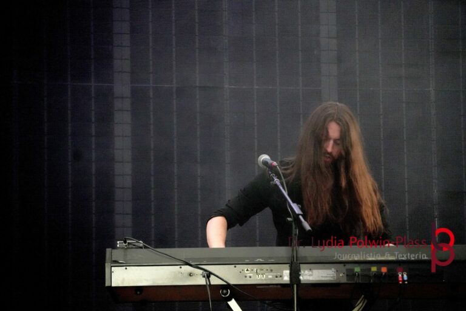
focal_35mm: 225
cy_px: 156
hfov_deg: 9.1
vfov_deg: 6.1
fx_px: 2912
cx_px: 233
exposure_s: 1/250
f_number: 5.6
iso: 6400
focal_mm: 150
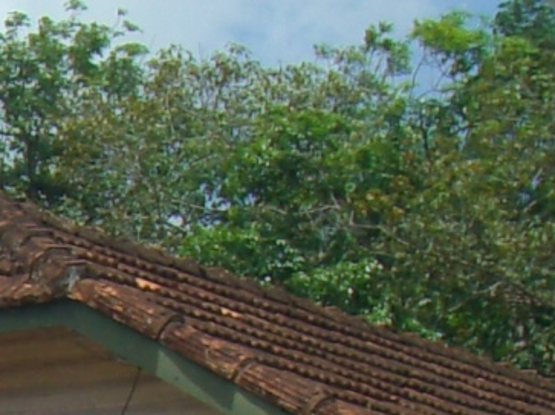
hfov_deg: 7.0
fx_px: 4295
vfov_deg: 5.4
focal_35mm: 268
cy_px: 1013
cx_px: -688
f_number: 5.6
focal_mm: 7.9
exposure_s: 1/400
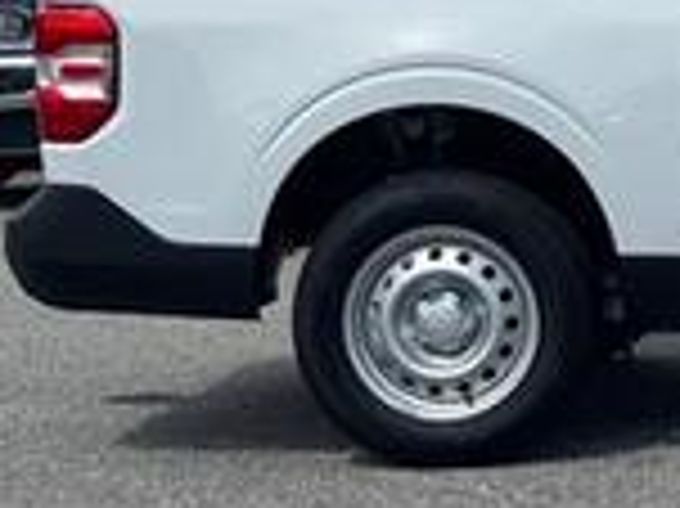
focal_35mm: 160
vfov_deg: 9.2
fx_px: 3141
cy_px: 108
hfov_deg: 11.8
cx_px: 1054
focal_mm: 6.76
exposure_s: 1/6410
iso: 64
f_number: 1.78
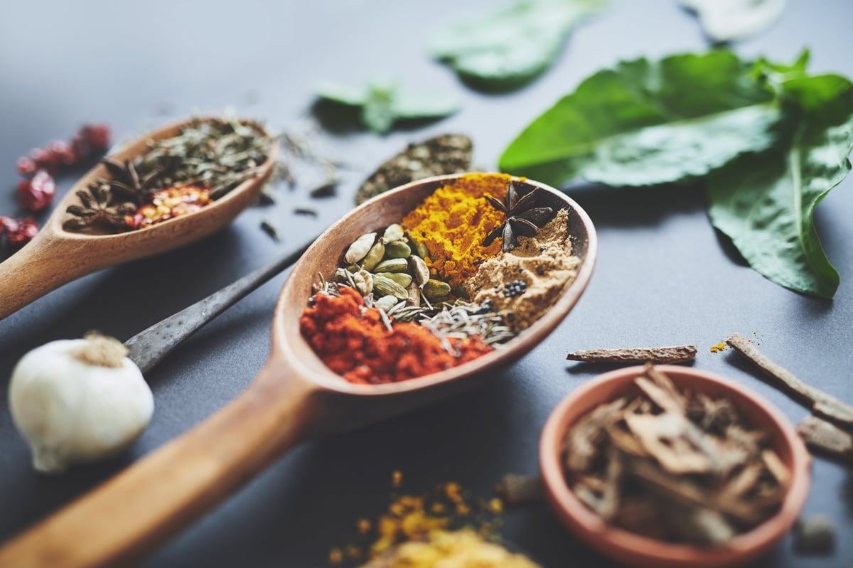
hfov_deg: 39.6
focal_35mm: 50
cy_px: 284
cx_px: 426
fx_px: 1184
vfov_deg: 27.0
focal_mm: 50
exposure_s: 1/160
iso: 200
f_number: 2
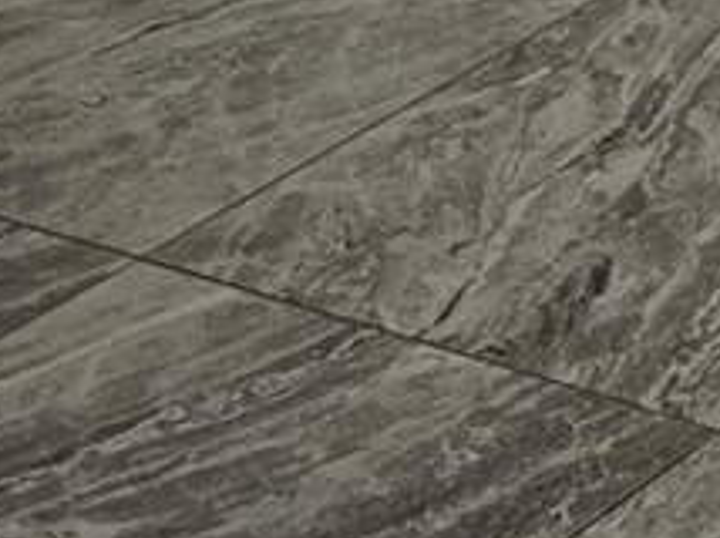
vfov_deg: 8.1
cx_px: 1914
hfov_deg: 9.7
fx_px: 3574
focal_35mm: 172
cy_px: -625
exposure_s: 1/120
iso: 200
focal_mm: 6.3
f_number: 1.7
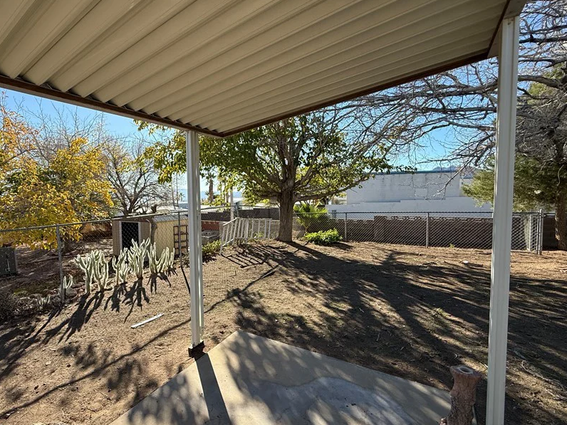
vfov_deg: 71.6
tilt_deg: -4.3
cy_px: 220
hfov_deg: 86.3
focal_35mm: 18
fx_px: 295
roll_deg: +1.5
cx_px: 219
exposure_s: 1/1017
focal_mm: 2.22
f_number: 2.2
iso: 64
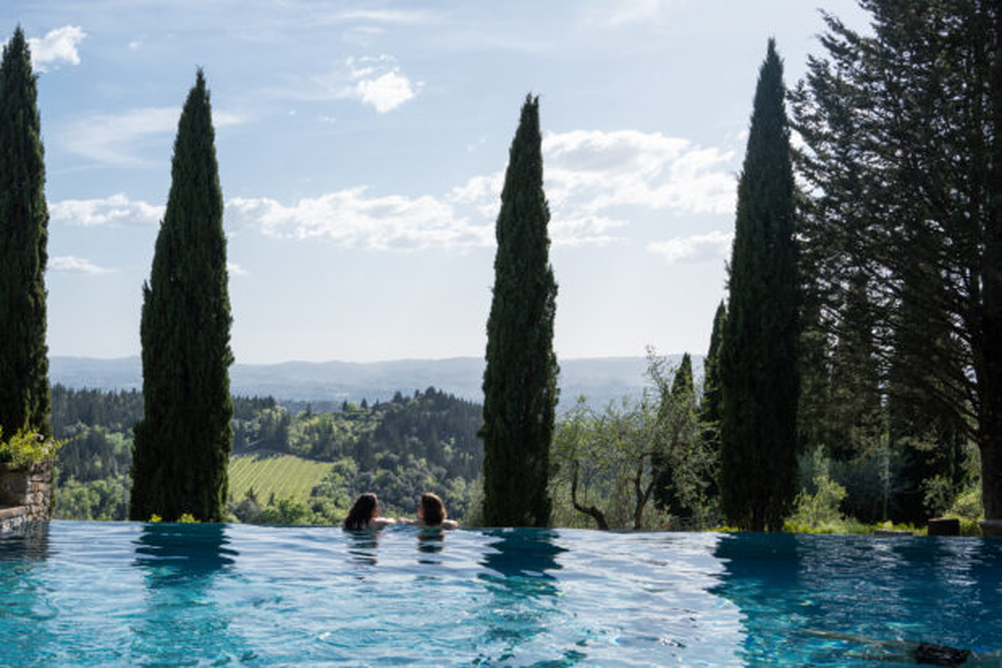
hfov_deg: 44.5
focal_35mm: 44
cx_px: 501
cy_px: 334
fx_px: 1224
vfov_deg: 30.5
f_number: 6.3
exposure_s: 1/800
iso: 160
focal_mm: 44
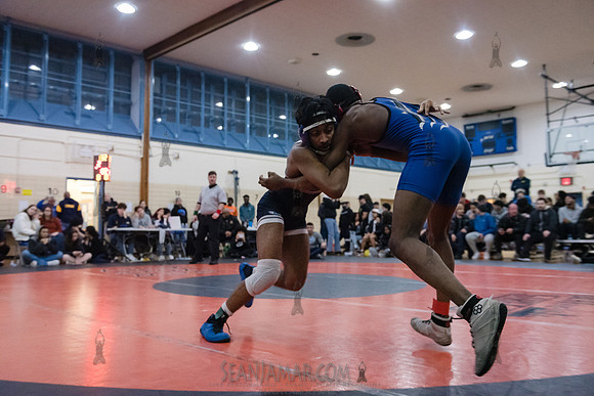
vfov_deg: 36.9
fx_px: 594
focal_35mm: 36
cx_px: 297
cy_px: 198
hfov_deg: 53.1
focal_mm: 36
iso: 8000
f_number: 3.2
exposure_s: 1/320
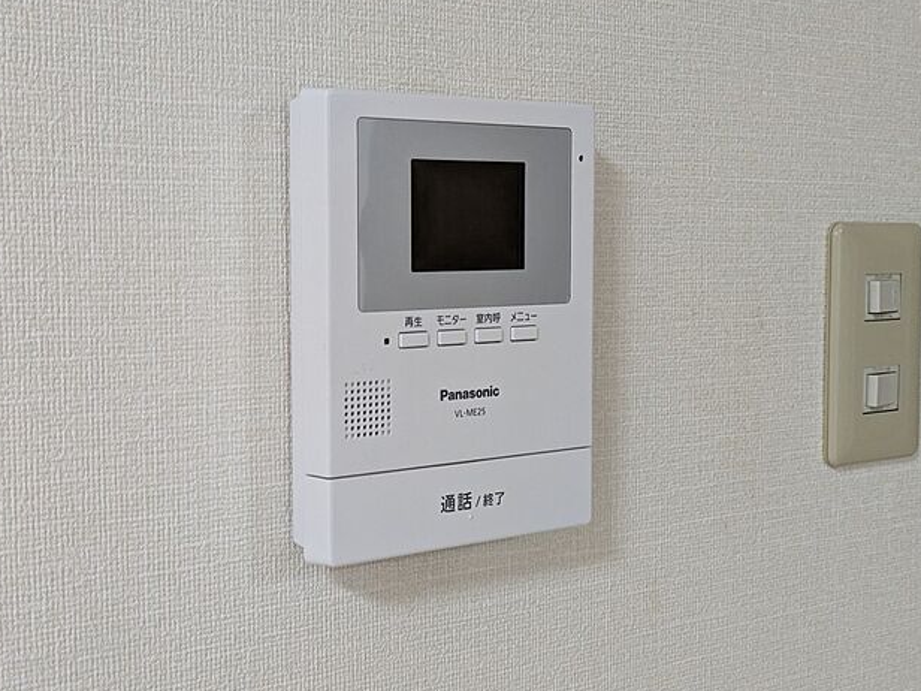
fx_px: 1410
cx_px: 458
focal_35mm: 53
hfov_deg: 36.2
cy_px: 341
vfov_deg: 27.5
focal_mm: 5.43
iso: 453
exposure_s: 1/120
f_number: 1.89
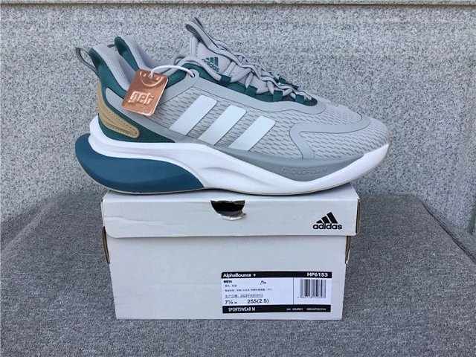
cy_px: 178
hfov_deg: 58.4
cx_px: 238
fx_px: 426
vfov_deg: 45.4
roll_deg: +0.4
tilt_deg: -20.9
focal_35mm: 31
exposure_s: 1/285
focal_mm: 3.3
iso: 25
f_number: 2.4
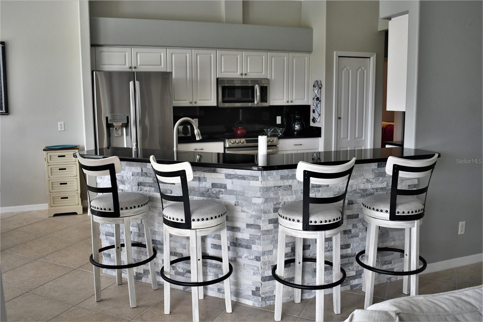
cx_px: 242
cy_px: 161
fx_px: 402
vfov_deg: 43.6
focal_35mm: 30
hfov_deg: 61.9
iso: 720
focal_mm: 20
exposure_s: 1/250
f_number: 3.8
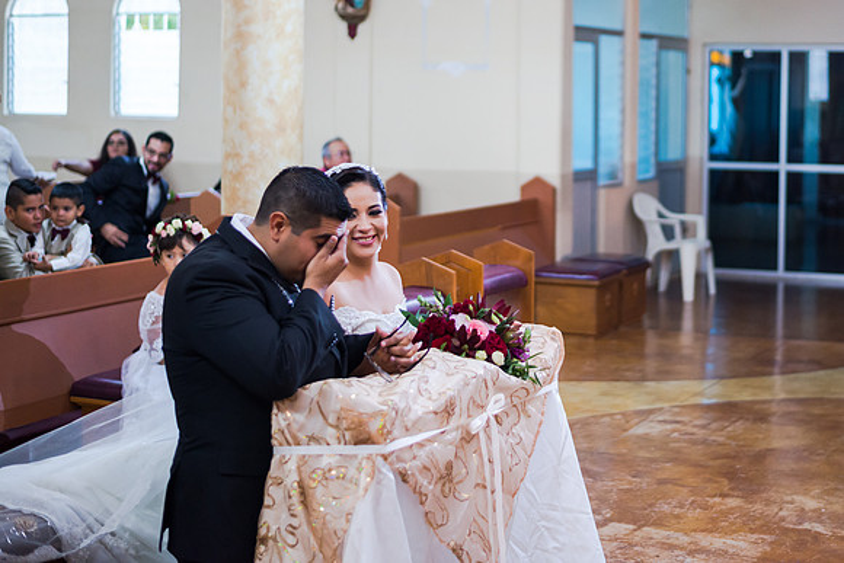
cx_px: 566
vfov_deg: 20.2
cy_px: 186
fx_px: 1571
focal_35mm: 67
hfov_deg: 29.8
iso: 1600
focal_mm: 50
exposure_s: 1/200
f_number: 1.8
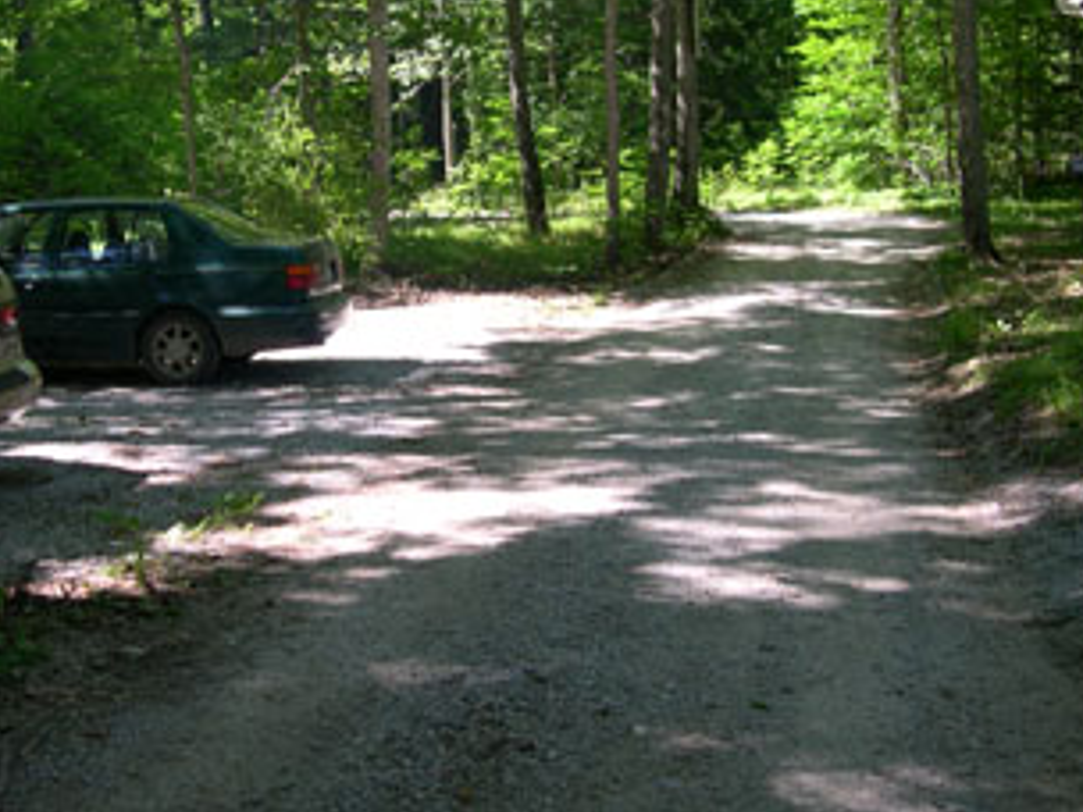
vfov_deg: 29.0
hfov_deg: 37.9
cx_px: 395
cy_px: 324
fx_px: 1564
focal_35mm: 50
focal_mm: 8
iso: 100
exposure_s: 1/213
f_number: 2.8
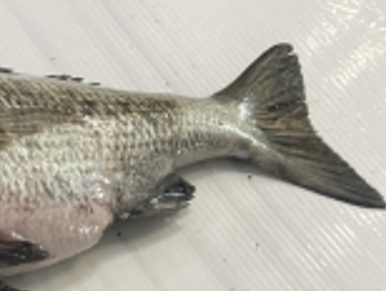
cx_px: -325
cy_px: 445
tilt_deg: -59.8
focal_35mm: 96
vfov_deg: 14.4
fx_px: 1072
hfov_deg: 16.7
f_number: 1.8
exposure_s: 1/100
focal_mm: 4.25
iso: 125
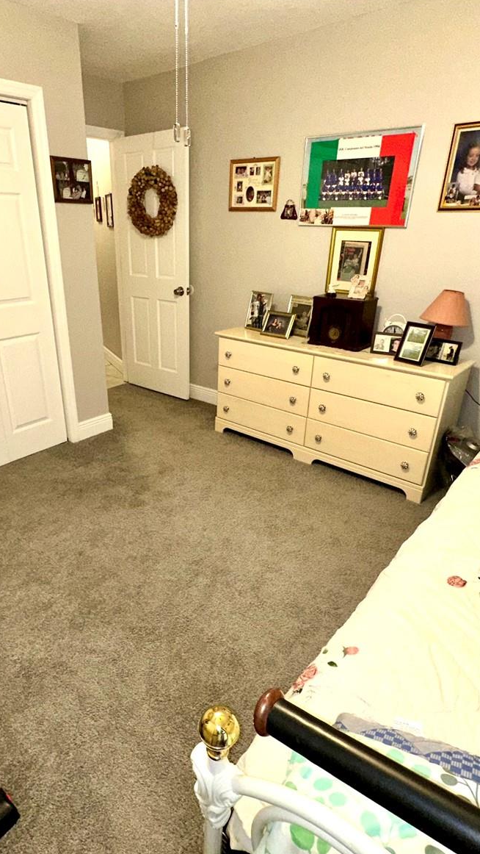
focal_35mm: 21
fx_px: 475
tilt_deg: -23.3
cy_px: 437
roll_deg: +0.3
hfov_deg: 53.2
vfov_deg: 83.8
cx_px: 192
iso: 100
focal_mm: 2.22
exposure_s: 1/60
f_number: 2.2
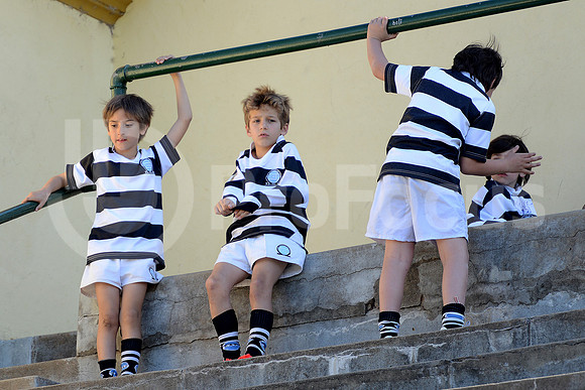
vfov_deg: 5.1
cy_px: 195
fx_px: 4388
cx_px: 292
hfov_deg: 7.6
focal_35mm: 270
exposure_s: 1/500
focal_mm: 270
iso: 320
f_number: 4
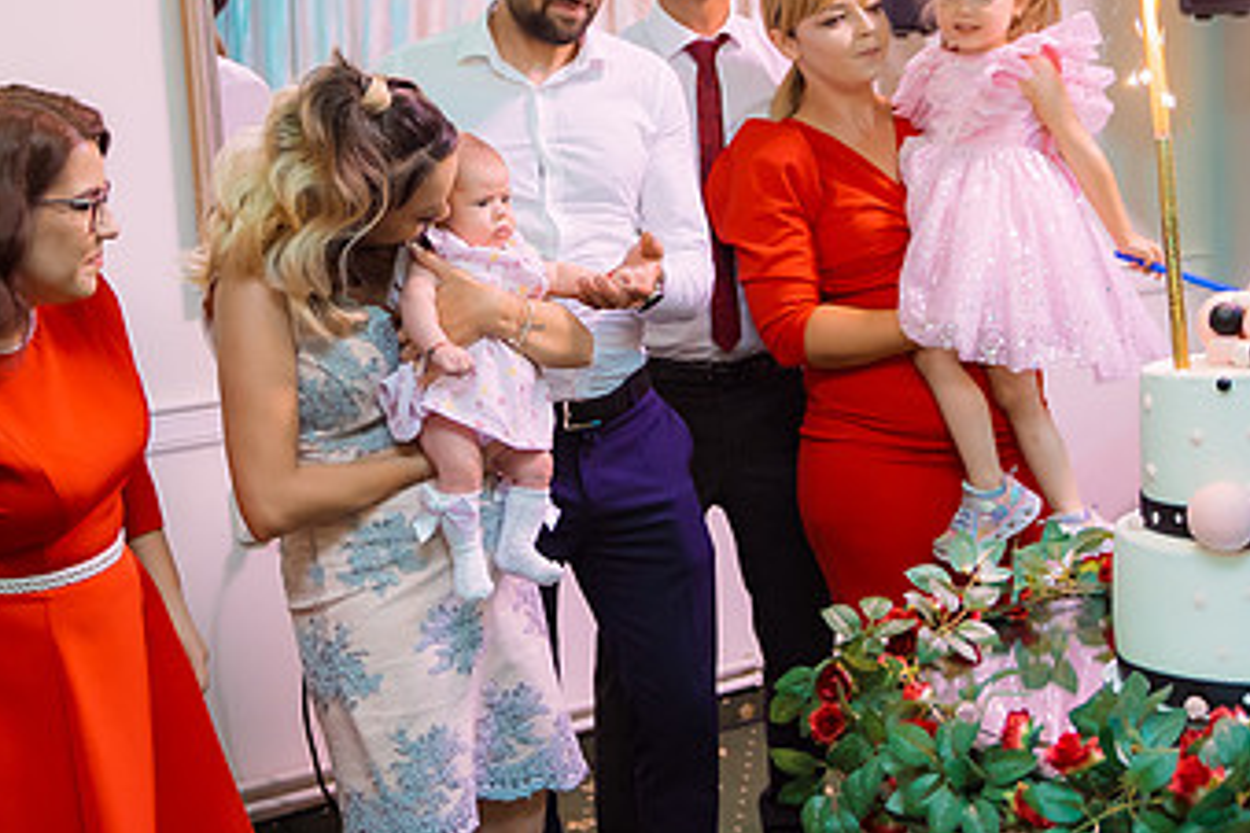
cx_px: 433
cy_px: 292
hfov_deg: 30.3
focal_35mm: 66
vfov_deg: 20.6
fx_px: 2291
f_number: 2.8
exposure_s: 1/125
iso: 1000
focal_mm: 35
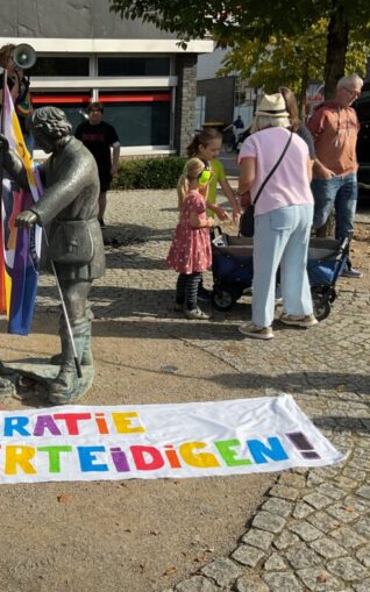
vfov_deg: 47.2
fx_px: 678
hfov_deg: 29.4
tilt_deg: -15.0
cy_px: 299
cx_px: 42
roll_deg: +0.9
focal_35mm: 42
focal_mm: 3
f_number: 1.8
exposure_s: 1/1730
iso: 16
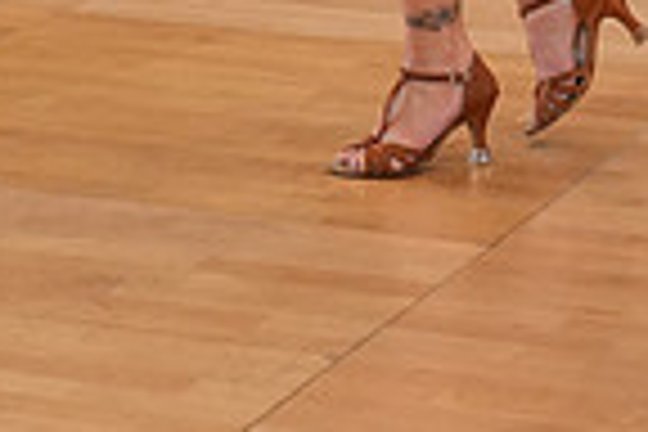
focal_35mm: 229
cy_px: -657
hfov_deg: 9.0
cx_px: 88
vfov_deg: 5.7
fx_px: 4122
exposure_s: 1/500
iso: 2500
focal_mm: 57
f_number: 3.2
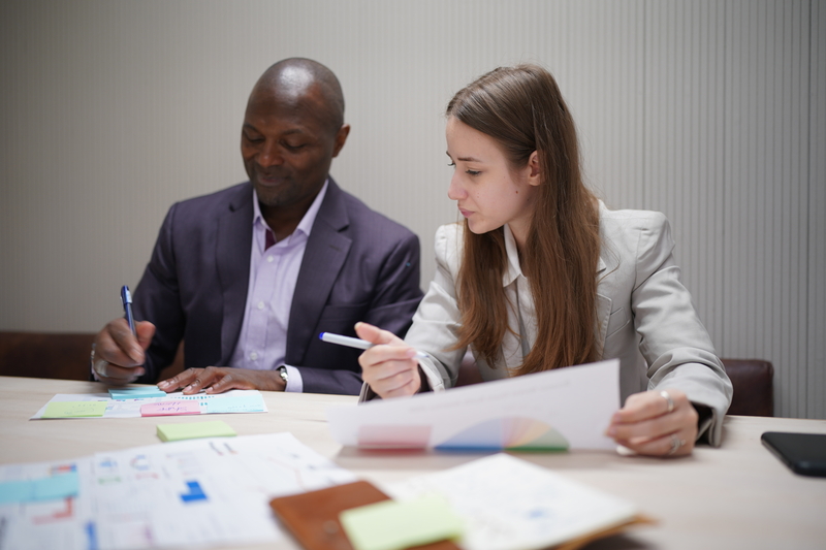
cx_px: 413
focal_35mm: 35
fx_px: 803
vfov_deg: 37.8
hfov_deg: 54.4
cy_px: 275
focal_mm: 35
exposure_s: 1/40
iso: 100
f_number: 1.4
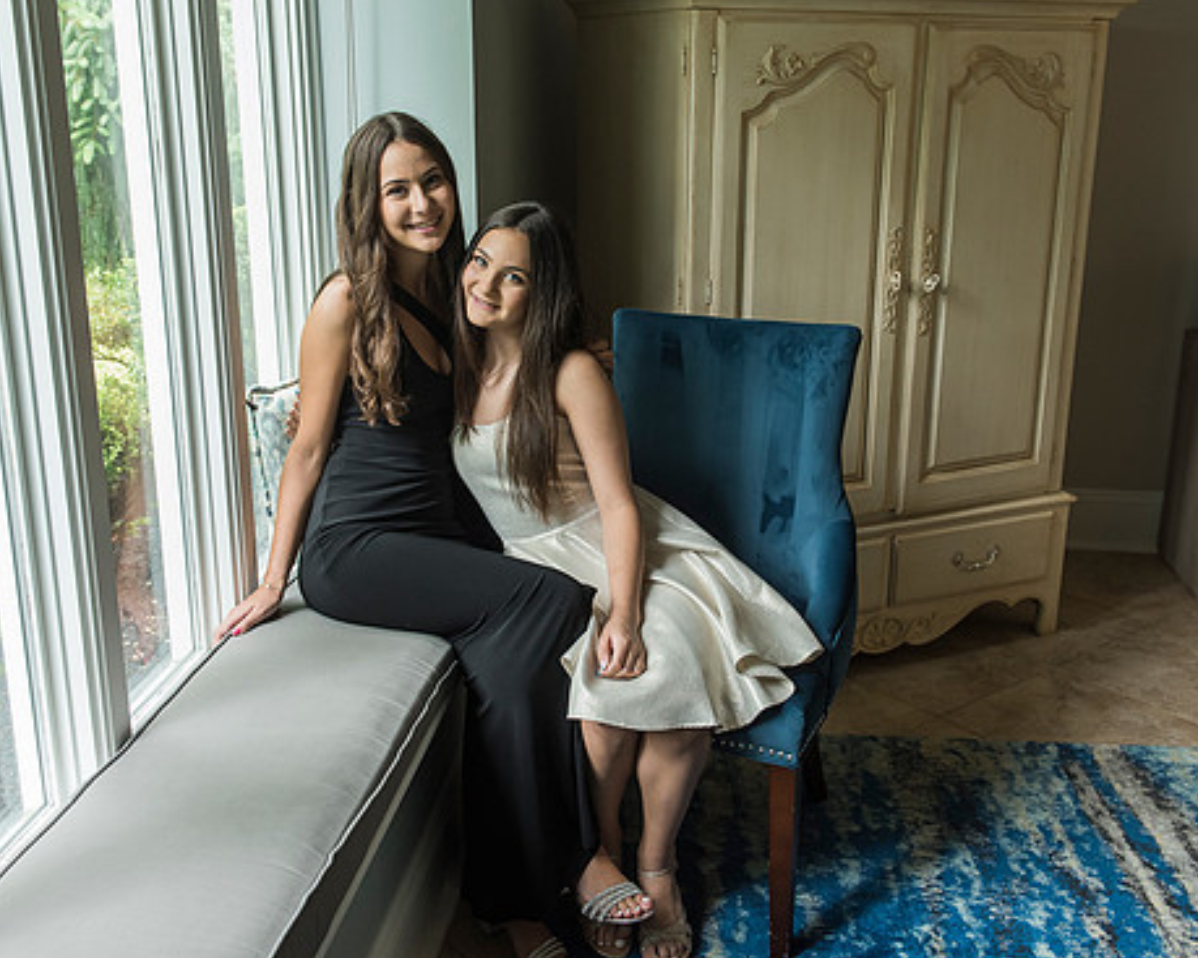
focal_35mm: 38
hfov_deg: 47.9
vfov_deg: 39.1
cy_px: 454
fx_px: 1347
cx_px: 563
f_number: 5
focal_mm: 29
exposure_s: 1/100
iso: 1000
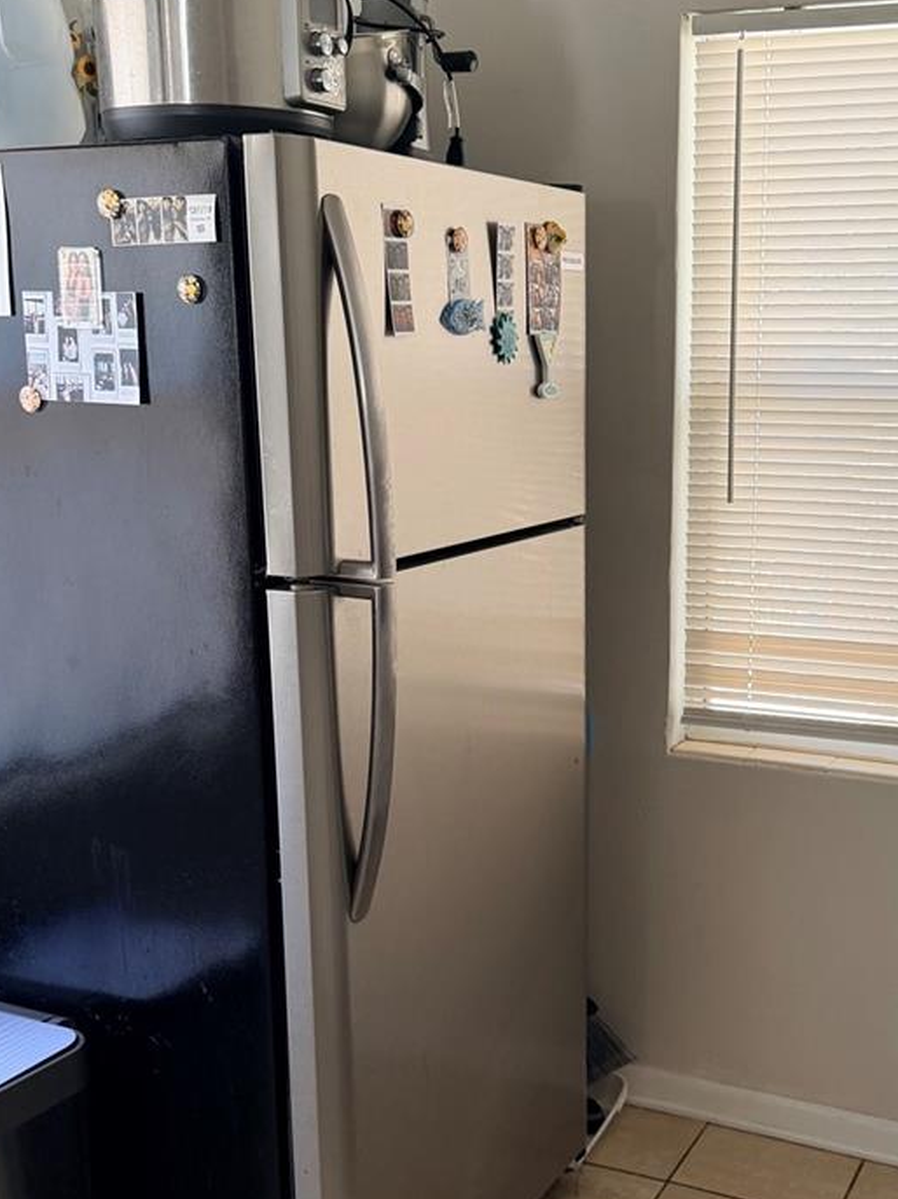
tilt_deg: -13.3
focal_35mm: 42
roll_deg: -0.3
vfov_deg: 44.8
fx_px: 1454
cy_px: 645
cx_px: 653
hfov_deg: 33.8
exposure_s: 1/121
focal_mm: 6.76
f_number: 1.78
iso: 160
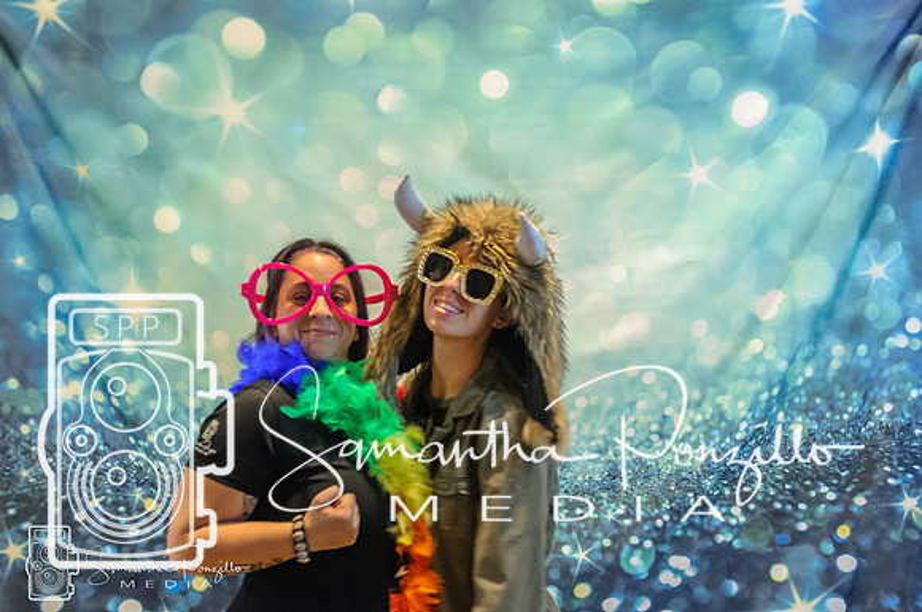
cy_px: 318
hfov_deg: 36.0
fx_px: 1420
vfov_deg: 24.3
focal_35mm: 56
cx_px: 470
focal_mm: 35
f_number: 4.2
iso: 1250
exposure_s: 1/30
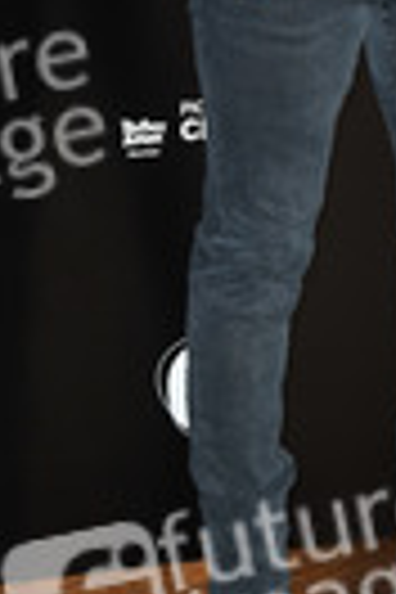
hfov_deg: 5.3
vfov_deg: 7.9
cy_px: -86
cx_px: 367
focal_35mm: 260
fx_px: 4290
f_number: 4
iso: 1600
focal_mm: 86
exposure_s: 1/250
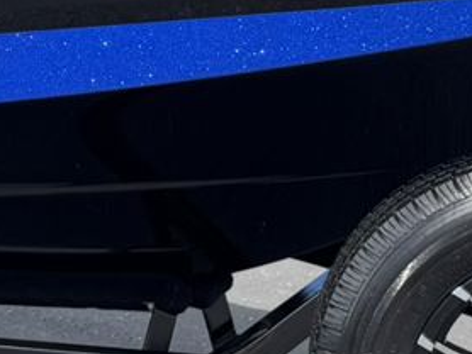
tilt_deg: -1.6
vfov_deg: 10.6
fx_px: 1883
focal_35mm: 138
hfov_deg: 14.0
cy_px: -69
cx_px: -36
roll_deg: -1.1
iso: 80
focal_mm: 6.76
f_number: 1.78
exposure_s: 1/1112
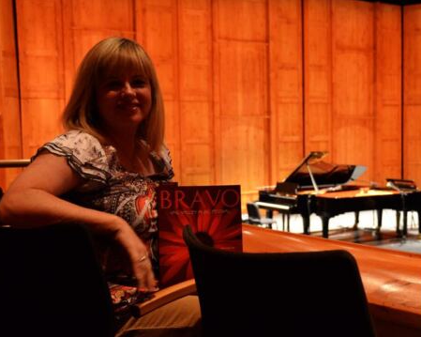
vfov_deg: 29.1
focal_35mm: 52
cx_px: 294
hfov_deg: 35.5
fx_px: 648
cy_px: 168
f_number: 4
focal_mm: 26
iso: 3200
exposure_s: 1/30
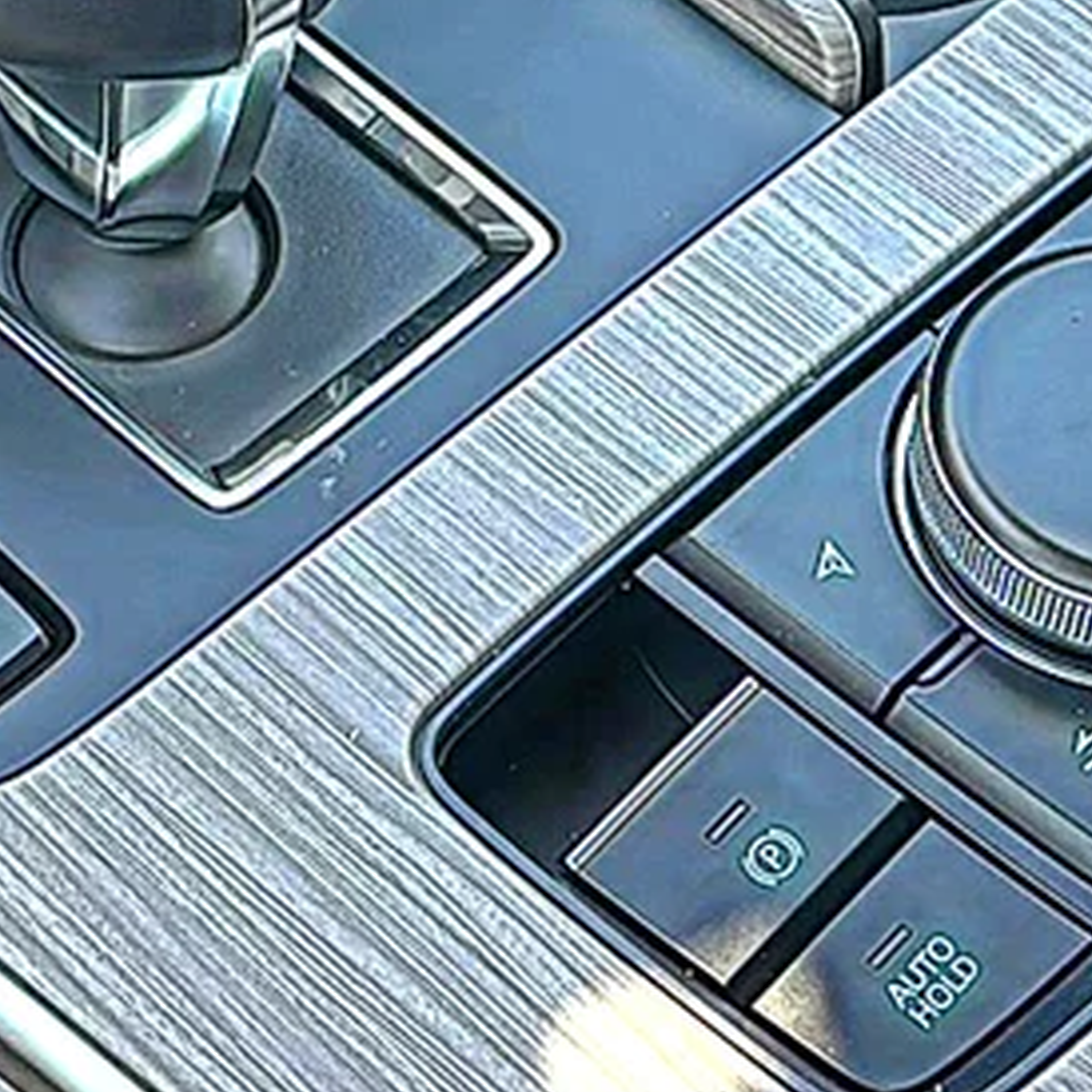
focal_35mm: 97
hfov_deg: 17.9
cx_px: 434
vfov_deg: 17.7
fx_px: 3462
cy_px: 161
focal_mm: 6.86
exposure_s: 1/131
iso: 64
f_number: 1.78
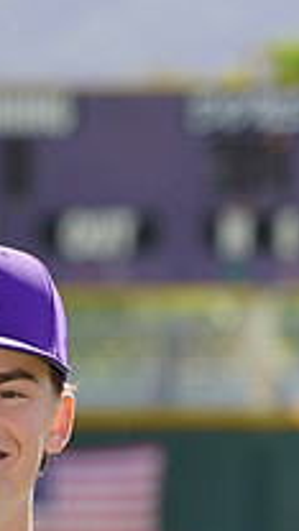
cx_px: -41
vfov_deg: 3.3
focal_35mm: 653
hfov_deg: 1.9
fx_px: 9204
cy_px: 730
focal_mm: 224
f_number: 8
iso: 100
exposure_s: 1/250
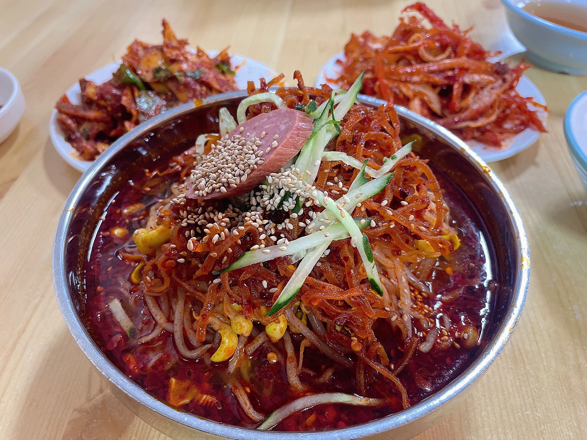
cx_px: 294
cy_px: 220
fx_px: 441
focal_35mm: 26
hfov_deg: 67.3
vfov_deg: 53.1
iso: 320
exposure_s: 1/60
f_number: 1.6
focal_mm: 4.2
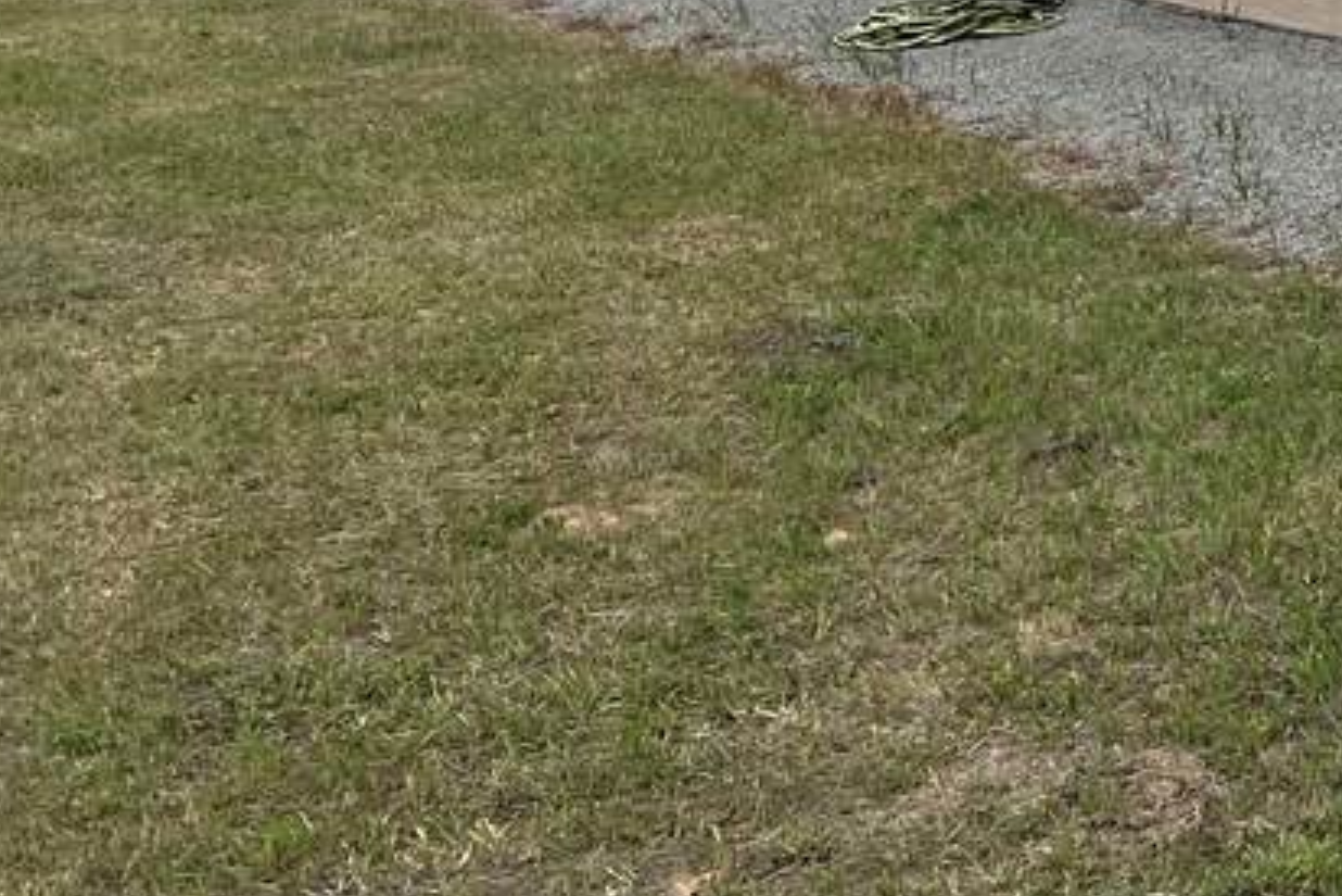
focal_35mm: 84
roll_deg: -0.3
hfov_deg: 20.5
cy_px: -228
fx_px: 3132
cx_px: 2033
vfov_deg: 15.6
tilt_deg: -2.1
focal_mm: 5.7
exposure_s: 1/1934
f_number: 1.5
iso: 50
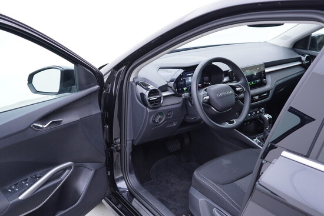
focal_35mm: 36
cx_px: 162
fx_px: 324
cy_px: 108
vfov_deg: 36.9
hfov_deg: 53.1
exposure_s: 1/40
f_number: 2.8
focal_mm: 24
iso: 200
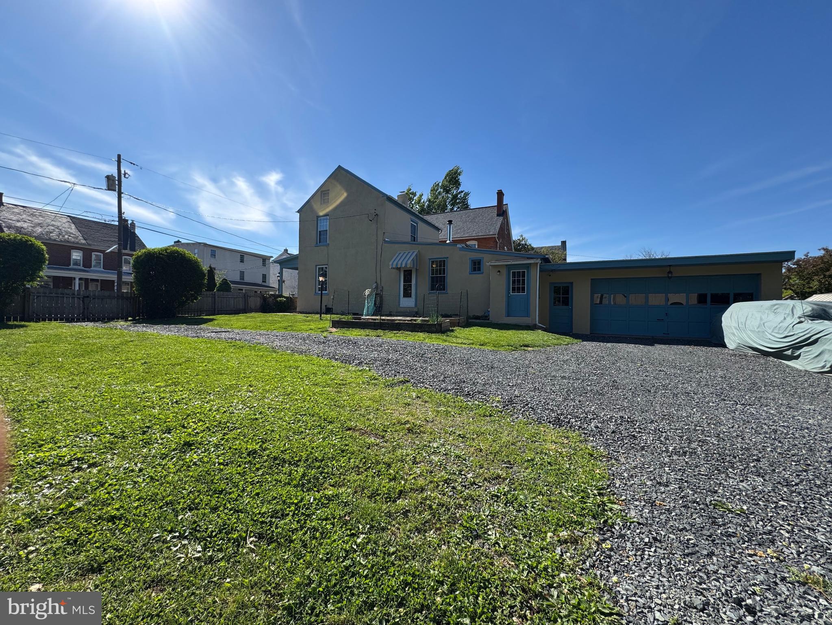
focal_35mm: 14
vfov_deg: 85.7
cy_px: 312
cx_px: 416
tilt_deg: -0.3
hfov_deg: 102.1
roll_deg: -0.9
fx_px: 337
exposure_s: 1/1277
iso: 50
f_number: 2.2
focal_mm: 2.22
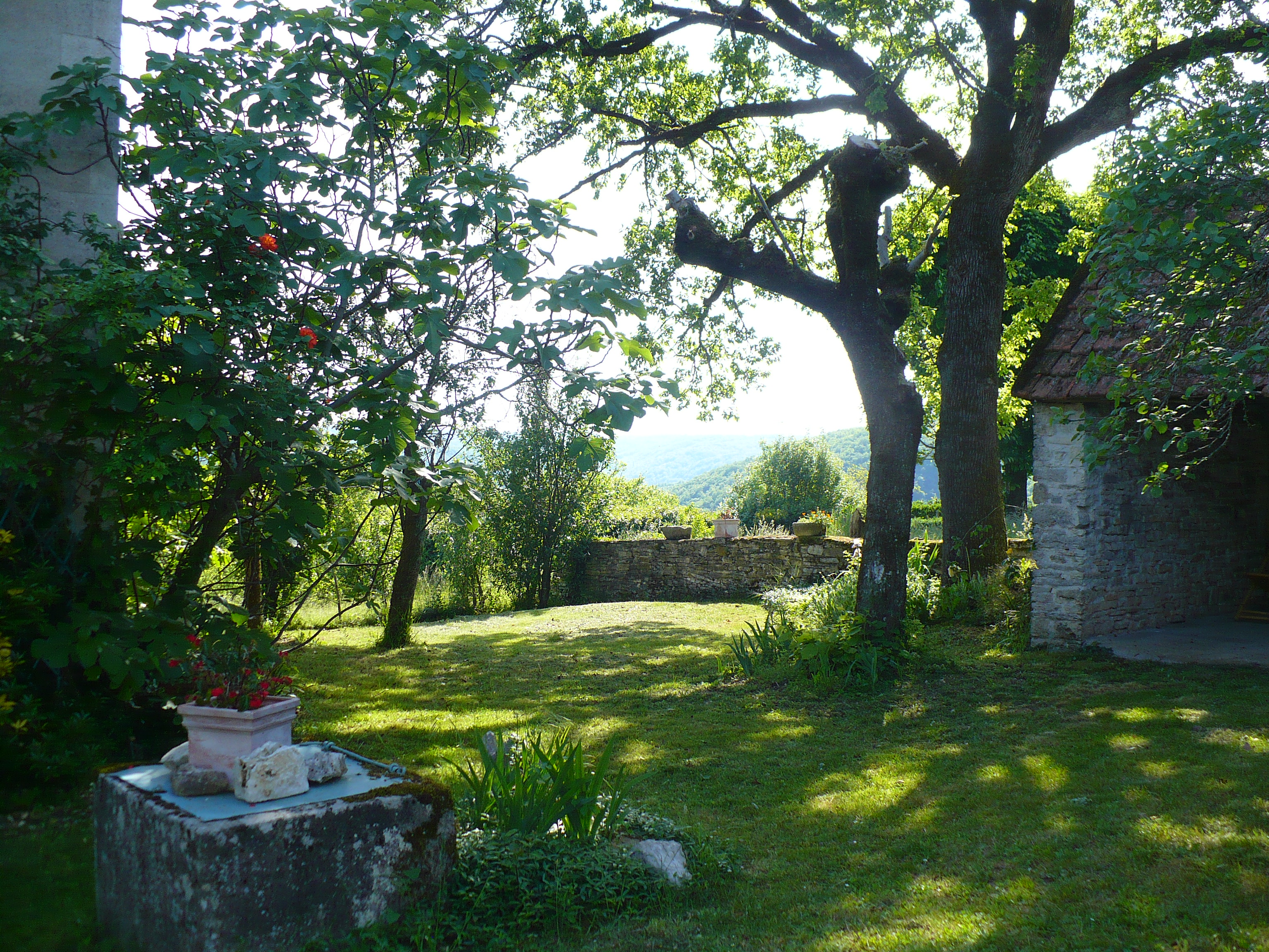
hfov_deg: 50.1
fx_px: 1356
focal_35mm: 37
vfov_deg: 38.7
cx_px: 634
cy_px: 476
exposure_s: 1/320
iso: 100
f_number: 2.8
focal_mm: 6.1
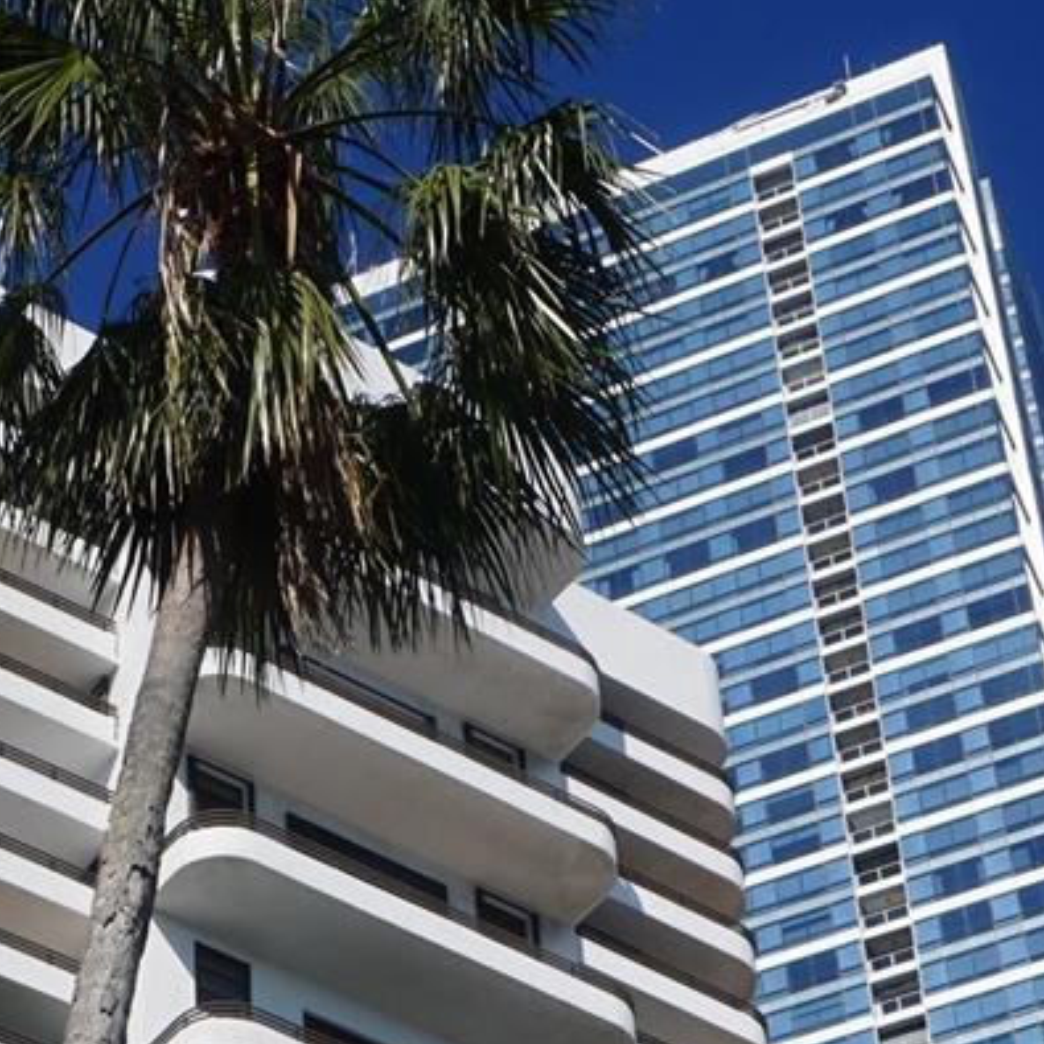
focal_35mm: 112
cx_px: 295
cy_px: 1245
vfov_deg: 15.0
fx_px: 3832
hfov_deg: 15.5
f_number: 14
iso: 100
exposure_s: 1/160
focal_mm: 29
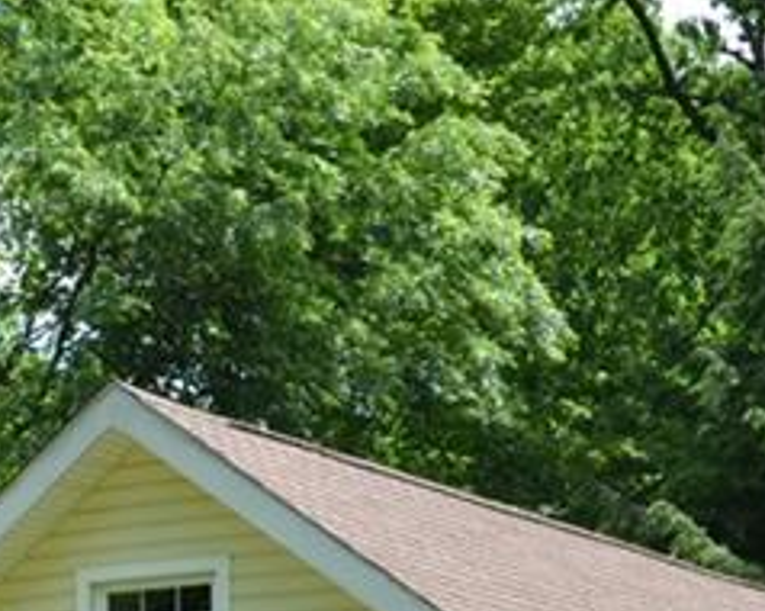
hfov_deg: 13.2
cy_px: 979
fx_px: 3280
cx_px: 29
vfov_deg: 10.2
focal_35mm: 145
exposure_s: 1/250
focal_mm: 24
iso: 250
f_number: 9
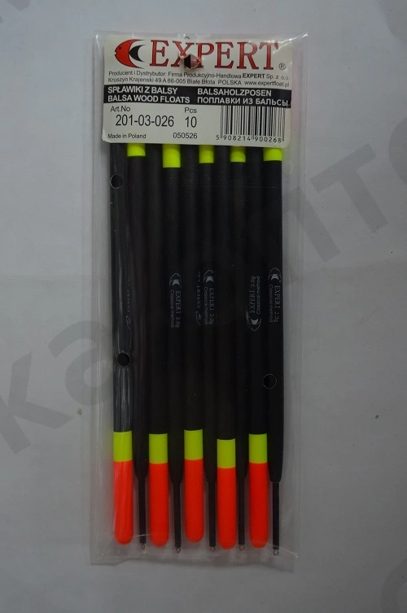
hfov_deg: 26.4
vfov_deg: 38.9
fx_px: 868
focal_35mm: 51
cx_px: 204
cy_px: 306
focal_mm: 34
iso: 560
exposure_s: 1/60
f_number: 5
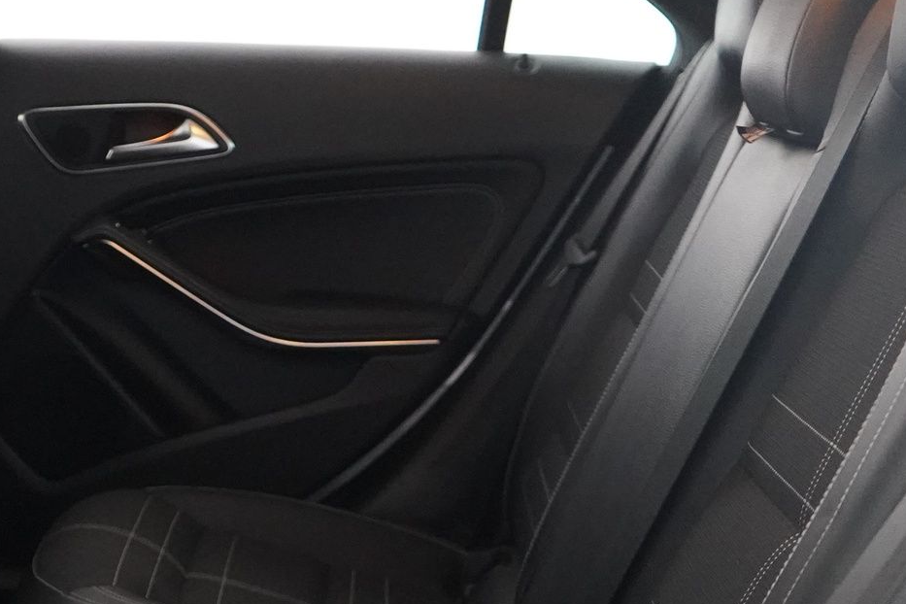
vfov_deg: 18.1
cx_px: 19
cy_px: 409
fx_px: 1887
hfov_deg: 25.8
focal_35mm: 75
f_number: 3.5
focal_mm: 28
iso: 12800
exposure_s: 1/100
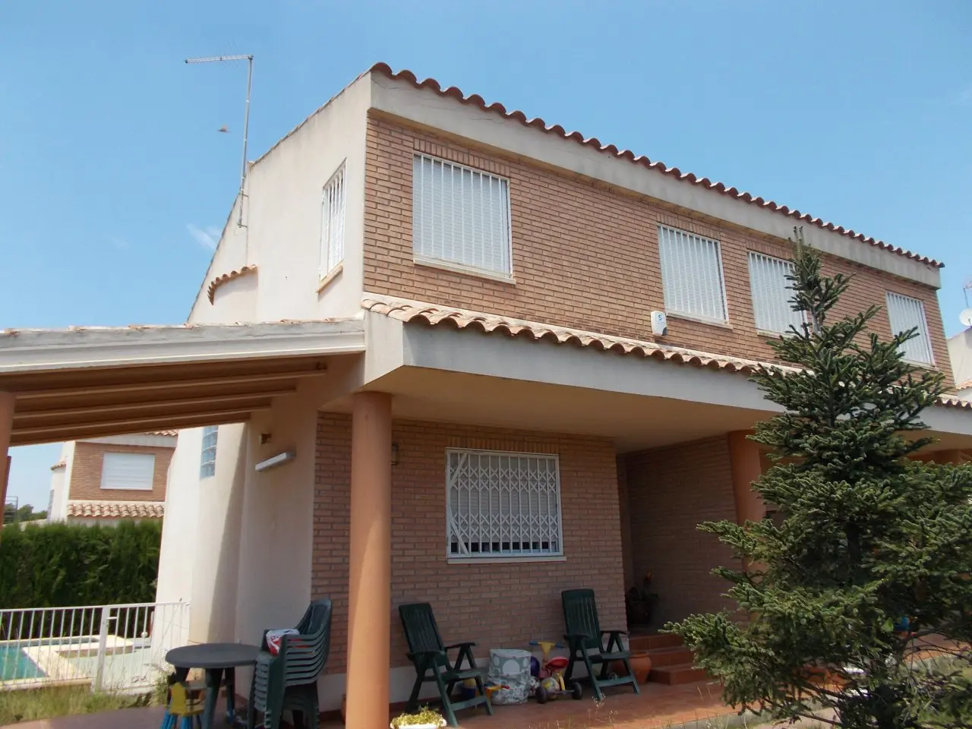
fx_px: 730
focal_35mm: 26
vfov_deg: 53.1
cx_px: 486
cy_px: 364
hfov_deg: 67.3
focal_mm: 4.6
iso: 80
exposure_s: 1/100
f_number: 8
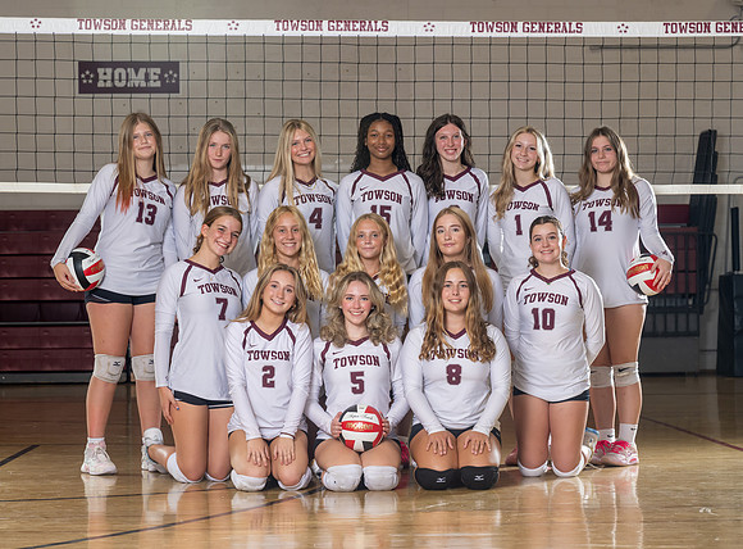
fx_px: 2003
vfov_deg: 15.6
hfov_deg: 21.0
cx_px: 407
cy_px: 292
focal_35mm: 94
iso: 640
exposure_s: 1/200
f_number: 6.3
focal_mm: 77
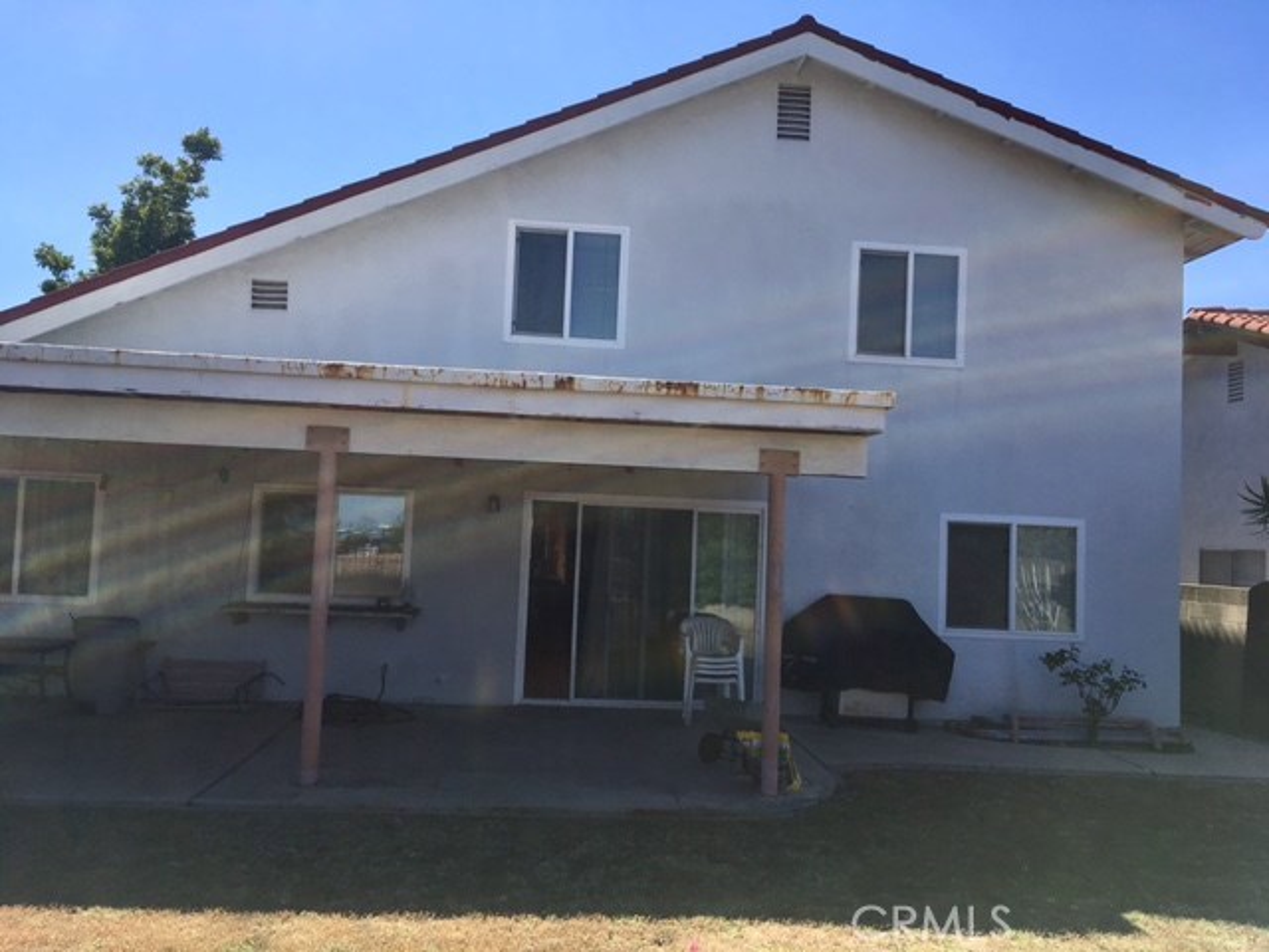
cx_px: 634
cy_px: 476
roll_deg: -2.2
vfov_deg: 48.2
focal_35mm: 29
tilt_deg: +1.9
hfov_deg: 61.7
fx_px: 1063
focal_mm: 4.15
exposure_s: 1/1709
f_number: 2.2
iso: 25
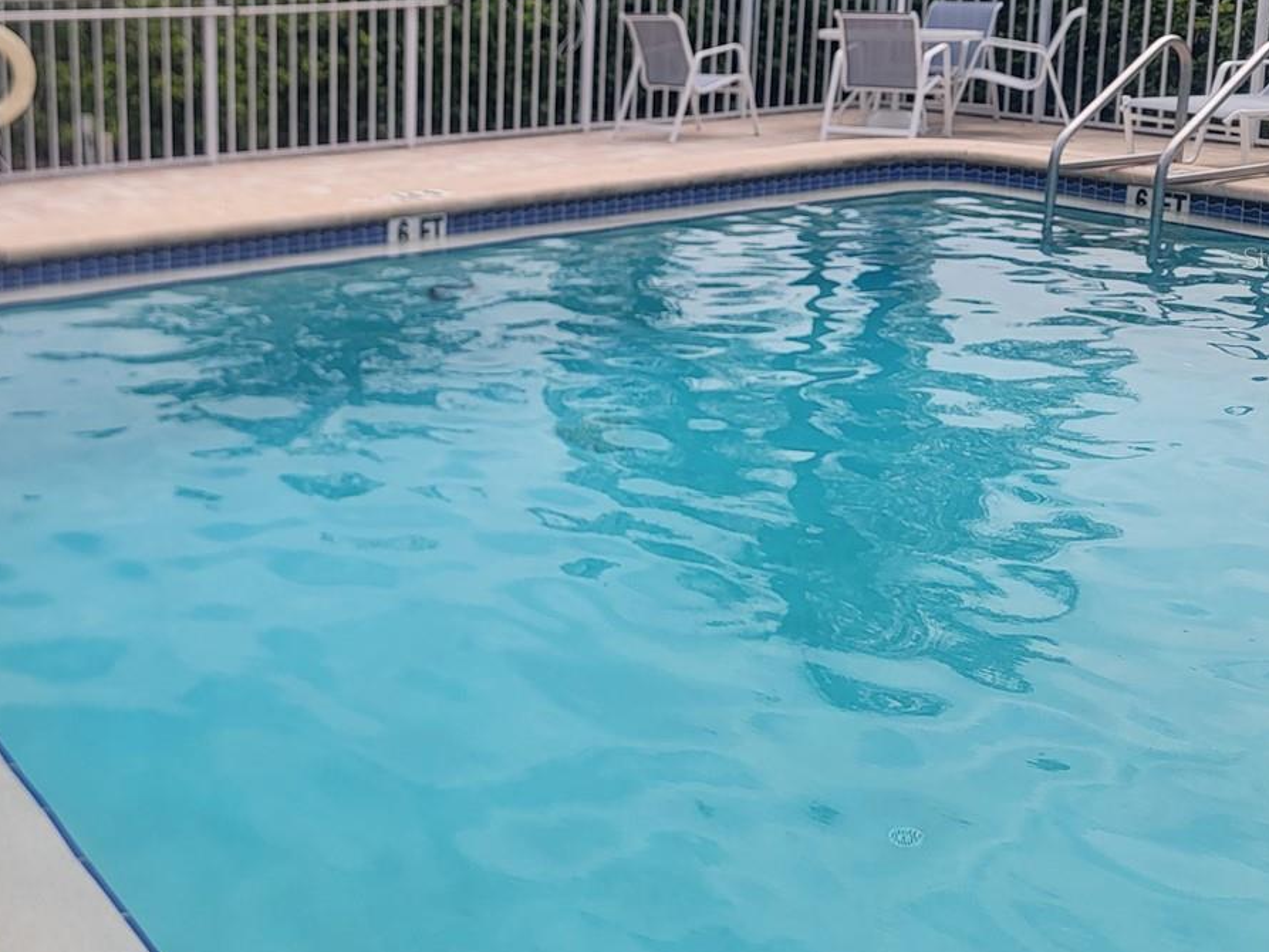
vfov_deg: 33.1
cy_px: 257
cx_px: 240
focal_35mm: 43
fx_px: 1577
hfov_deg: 41.8
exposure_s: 1/1055
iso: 16
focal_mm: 6.7
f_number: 1.8
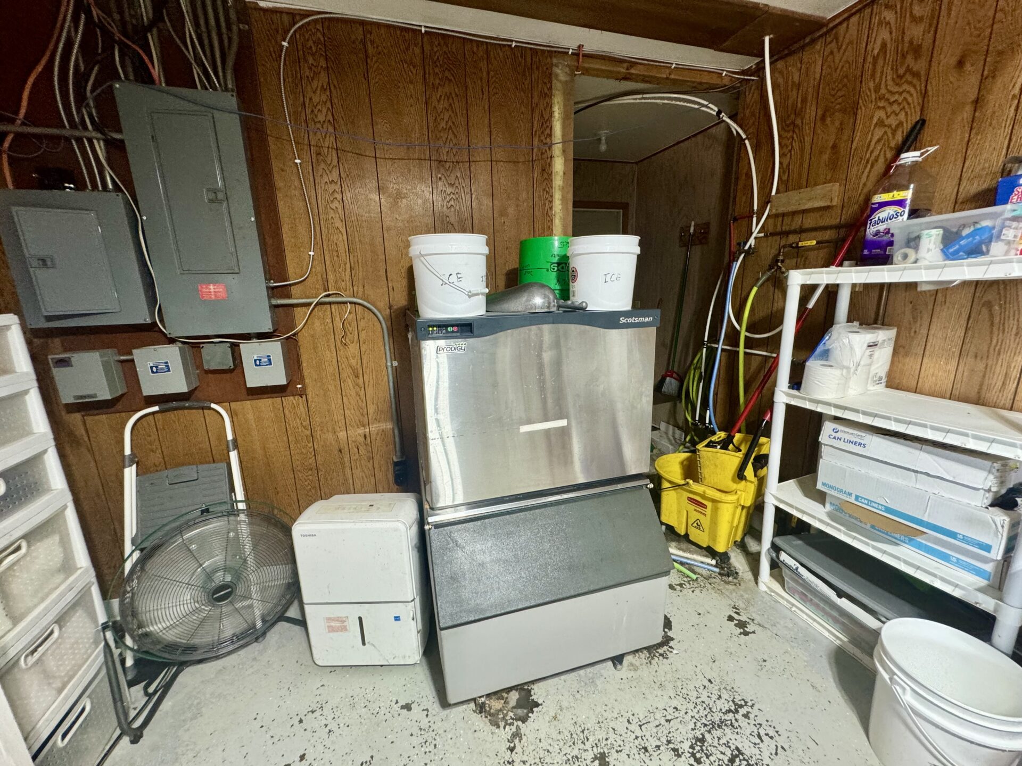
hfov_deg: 102.1
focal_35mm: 14
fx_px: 413
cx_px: 511
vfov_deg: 85.7
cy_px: 383
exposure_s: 1/60
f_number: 2.2
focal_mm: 2.22
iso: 250
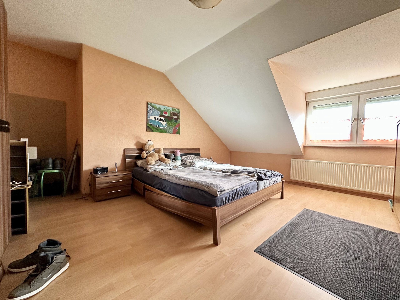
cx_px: 200
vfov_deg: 85.7
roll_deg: -1.6
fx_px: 162
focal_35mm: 14
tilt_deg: -2.3
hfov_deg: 102.1
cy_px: 150
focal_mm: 2.22
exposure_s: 1/99
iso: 160
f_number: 2.2
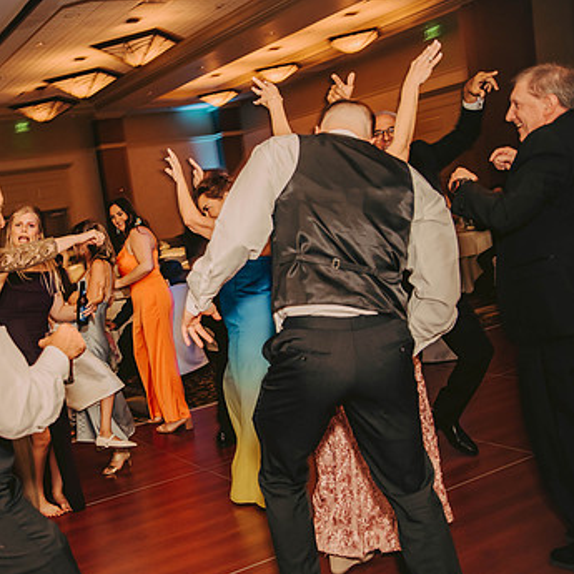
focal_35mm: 40
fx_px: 750
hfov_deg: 40.1
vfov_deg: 41.9
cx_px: 110
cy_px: 295
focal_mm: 28
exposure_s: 1/60
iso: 500
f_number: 2.8
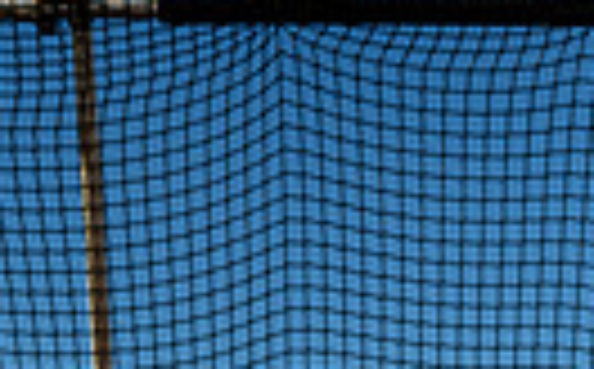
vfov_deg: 9.4
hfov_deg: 17.1
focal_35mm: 122
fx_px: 1972
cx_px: 346
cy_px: 927
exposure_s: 1/250
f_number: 7.1
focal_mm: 35
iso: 64
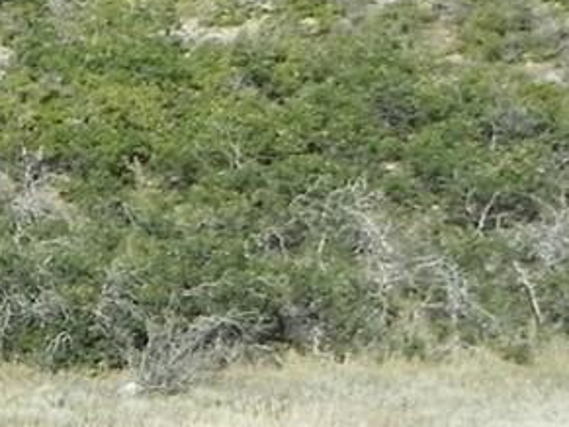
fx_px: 2350
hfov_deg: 11.2
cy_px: 239
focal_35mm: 143
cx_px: -853
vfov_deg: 10.4
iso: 160
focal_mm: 4.6
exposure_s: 1/353
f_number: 7.1
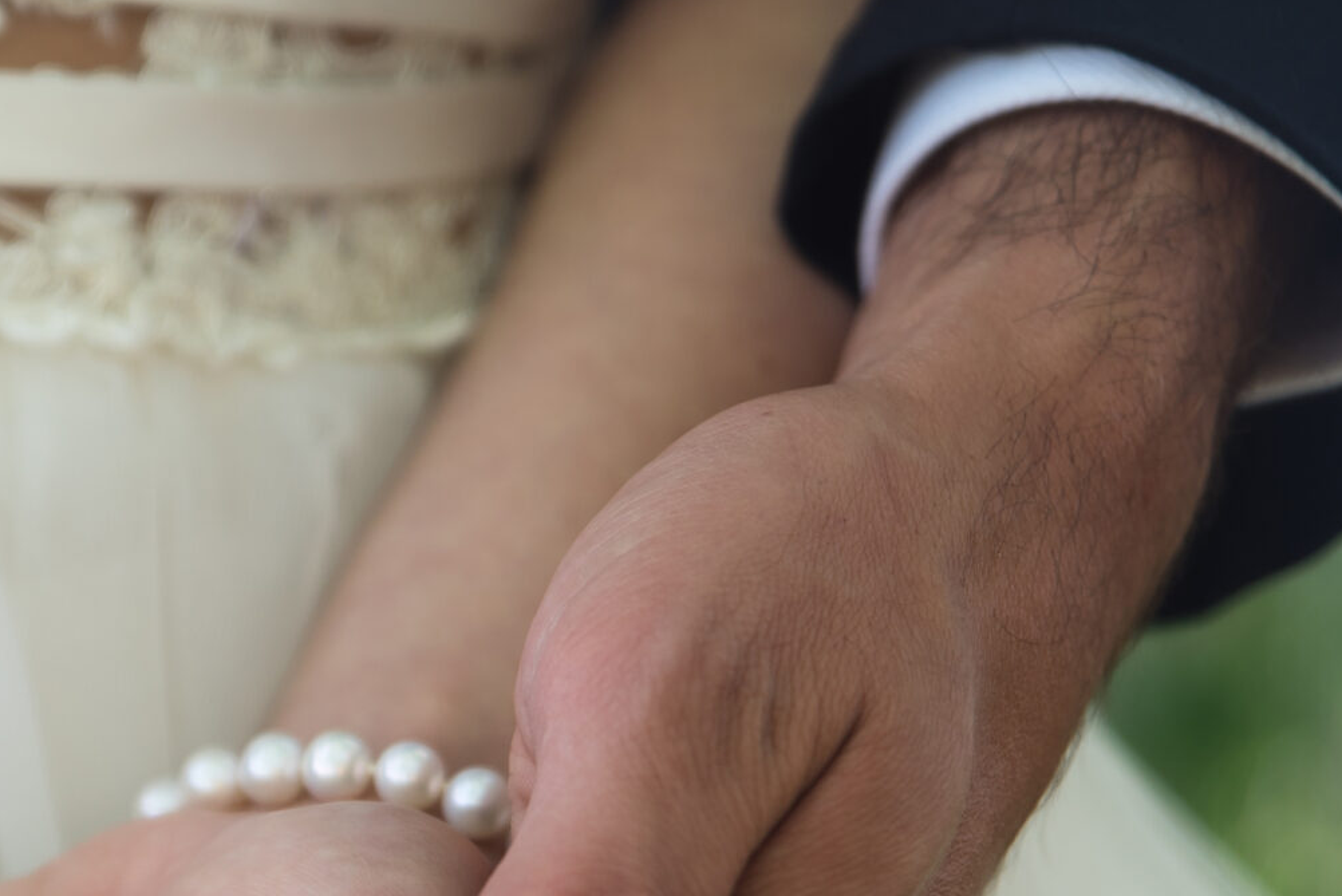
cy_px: 926
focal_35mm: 166
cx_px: -99
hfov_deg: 12.2
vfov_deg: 8.2
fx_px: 6190
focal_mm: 65
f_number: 2.8
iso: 100
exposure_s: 1/160
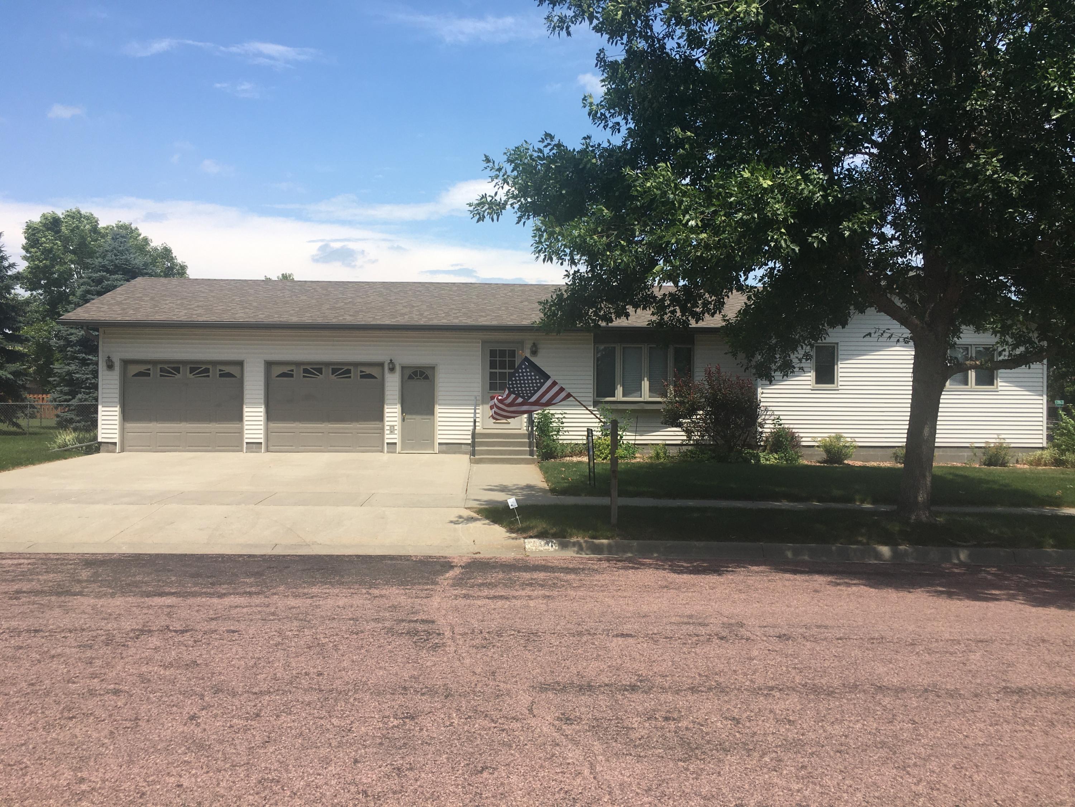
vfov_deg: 48.2
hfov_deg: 61.7
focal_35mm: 29
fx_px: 901
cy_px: 404
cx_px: 538
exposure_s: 1/1374
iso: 25
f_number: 2.2
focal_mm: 4.15
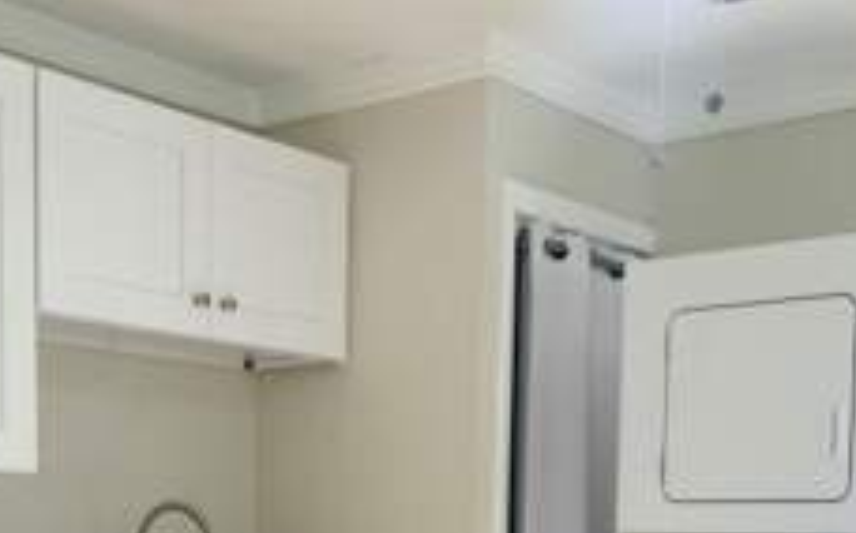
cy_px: 666
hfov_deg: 34.9
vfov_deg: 20.6
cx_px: 304
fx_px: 1352
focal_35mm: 58
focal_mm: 4.25
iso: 80
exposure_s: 1/120
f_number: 1.8
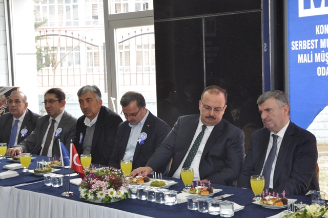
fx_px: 601
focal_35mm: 66
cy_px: 109
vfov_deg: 20.6
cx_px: 164
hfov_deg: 30.5
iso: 720
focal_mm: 44
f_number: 4.2
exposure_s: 1/125
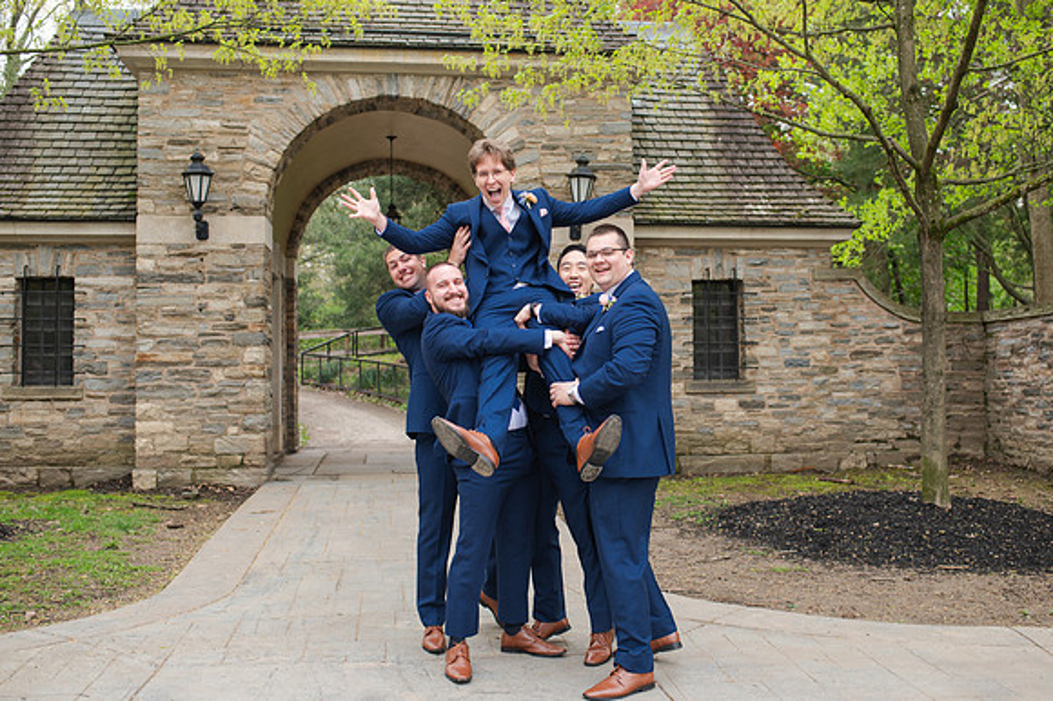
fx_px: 1150
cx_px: 556
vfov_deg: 33.9
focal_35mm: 39
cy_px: 329
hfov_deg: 49.2
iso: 450
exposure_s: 1/320
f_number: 3.2
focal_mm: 35
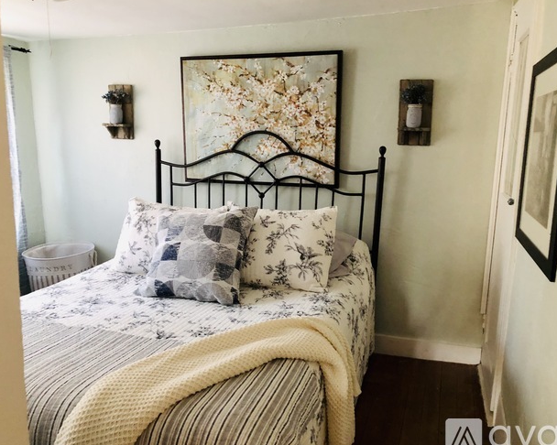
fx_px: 494
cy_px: 226
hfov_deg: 58.8
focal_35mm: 30
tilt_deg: -11.8
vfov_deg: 48.5
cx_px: 288
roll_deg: -1.3
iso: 100
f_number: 1.8
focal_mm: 3.99
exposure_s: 1/6
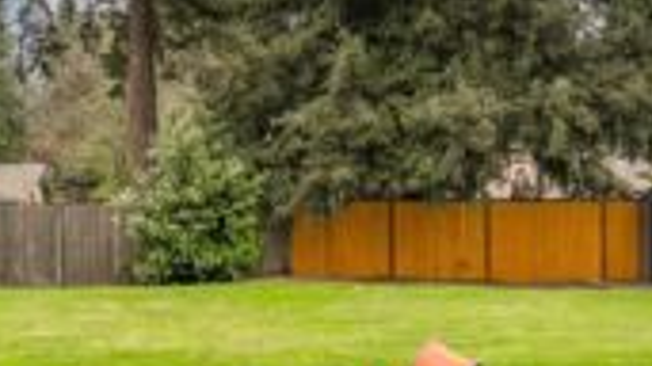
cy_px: 196
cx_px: 202
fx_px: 760
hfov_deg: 45.5
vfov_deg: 27.1
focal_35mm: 44
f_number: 7.1
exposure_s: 1/60
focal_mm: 18
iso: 80
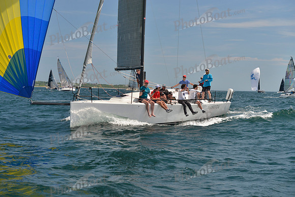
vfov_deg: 19.5
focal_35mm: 70
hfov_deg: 28.8
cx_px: 148
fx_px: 574
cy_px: 98
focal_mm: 70
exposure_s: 1/800
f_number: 6.3
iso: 400
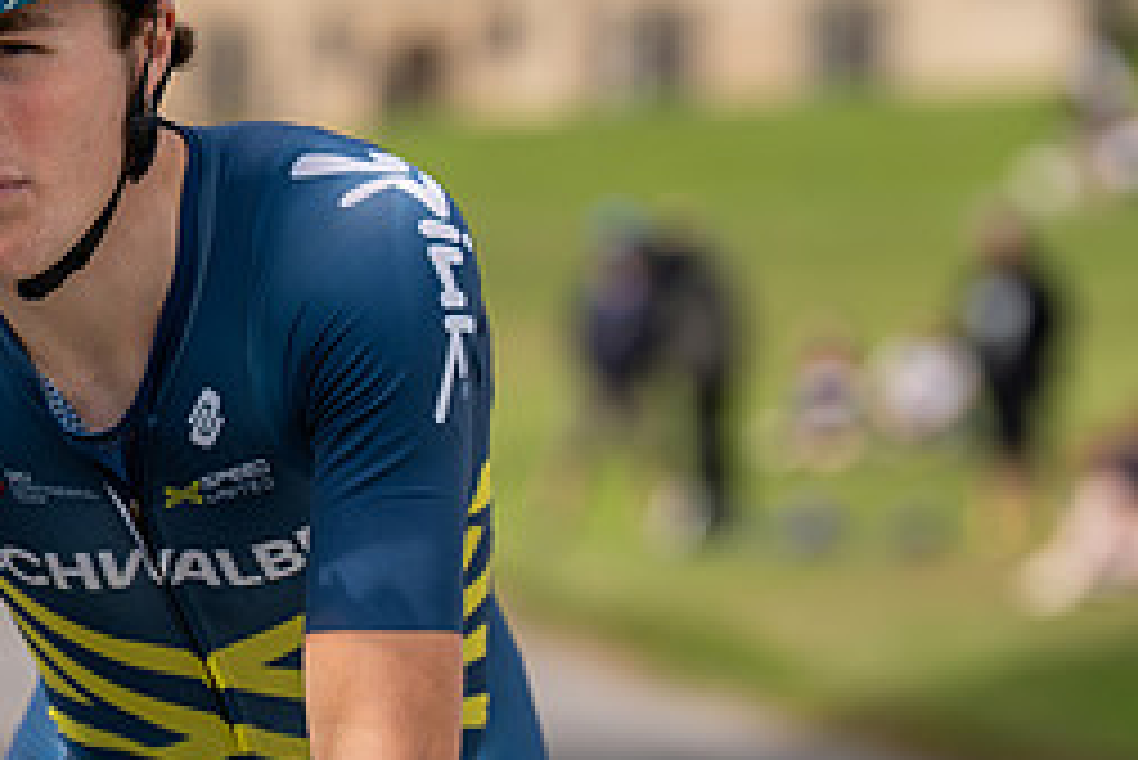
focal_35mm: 307
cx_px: 103
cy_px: 380
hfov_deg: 6.7
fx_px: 9710
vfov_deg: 4.5
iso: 100
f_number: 3.5
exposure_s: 1/800
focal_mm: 134
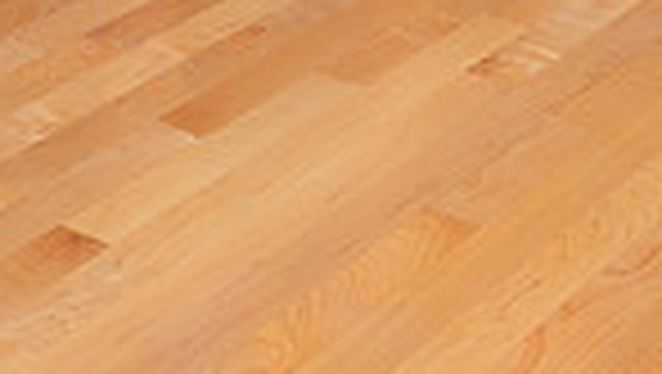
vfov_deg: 7.8
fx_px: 2477
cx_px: 365
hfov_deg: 15.2
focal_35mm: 141
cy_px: -626
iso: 500
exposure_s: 1/320
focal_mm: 44
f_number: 7.1
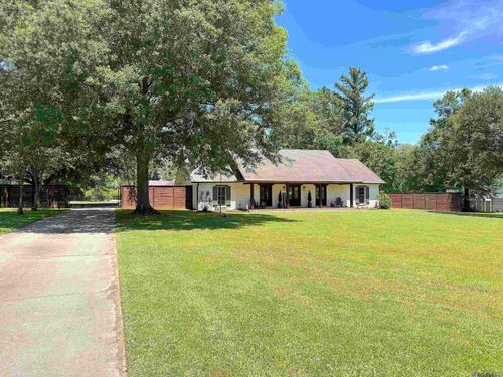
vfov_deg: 56.8
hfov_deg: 71.6
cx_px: 252
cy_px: 188
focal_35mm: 24
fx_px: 349
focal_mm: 6.76
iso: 64
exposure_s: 1/1562
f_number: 1.78
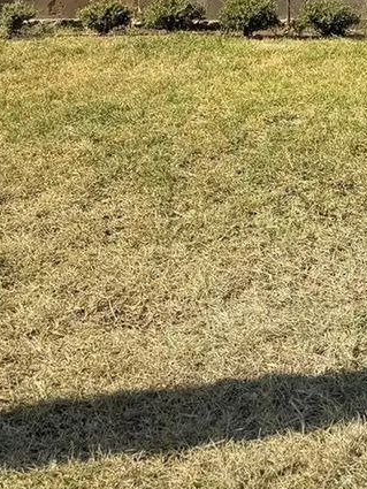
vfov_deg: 21.4
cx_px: 289
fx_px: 1088
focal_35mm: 77
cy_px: -236
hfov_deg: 19.0
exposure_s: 1/4167
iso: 80
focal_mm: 6.76
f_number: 1.78
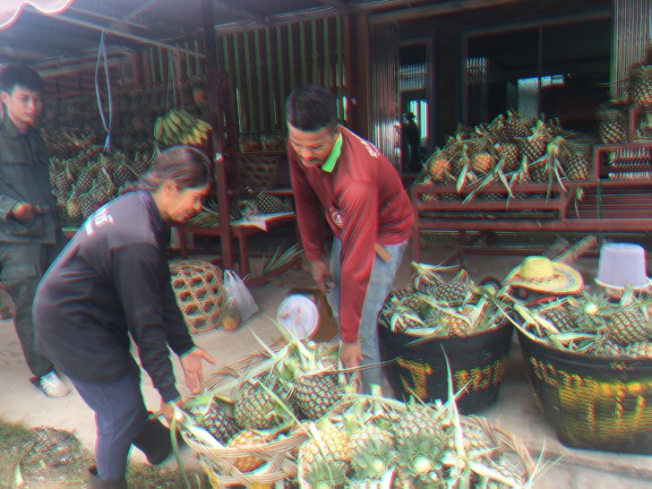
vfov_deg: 48.2
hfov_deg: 61.7
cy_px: 244
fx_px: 546
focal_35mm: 29
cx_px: 326
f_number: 2.2
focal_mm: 4.15
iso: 25
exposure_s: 1/299
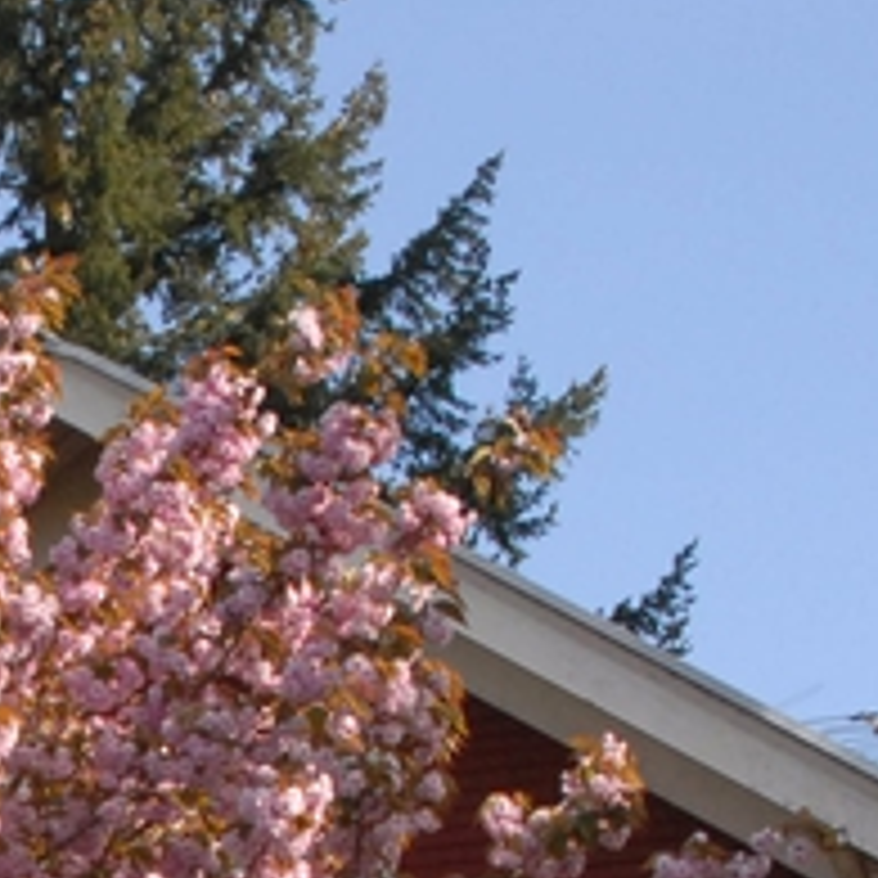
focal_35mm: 201
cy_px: 1303
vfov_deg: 8.5
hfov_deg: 8.5
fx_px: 5768
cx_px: -549
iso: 400
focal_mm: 30
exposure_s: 1/320
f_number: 9
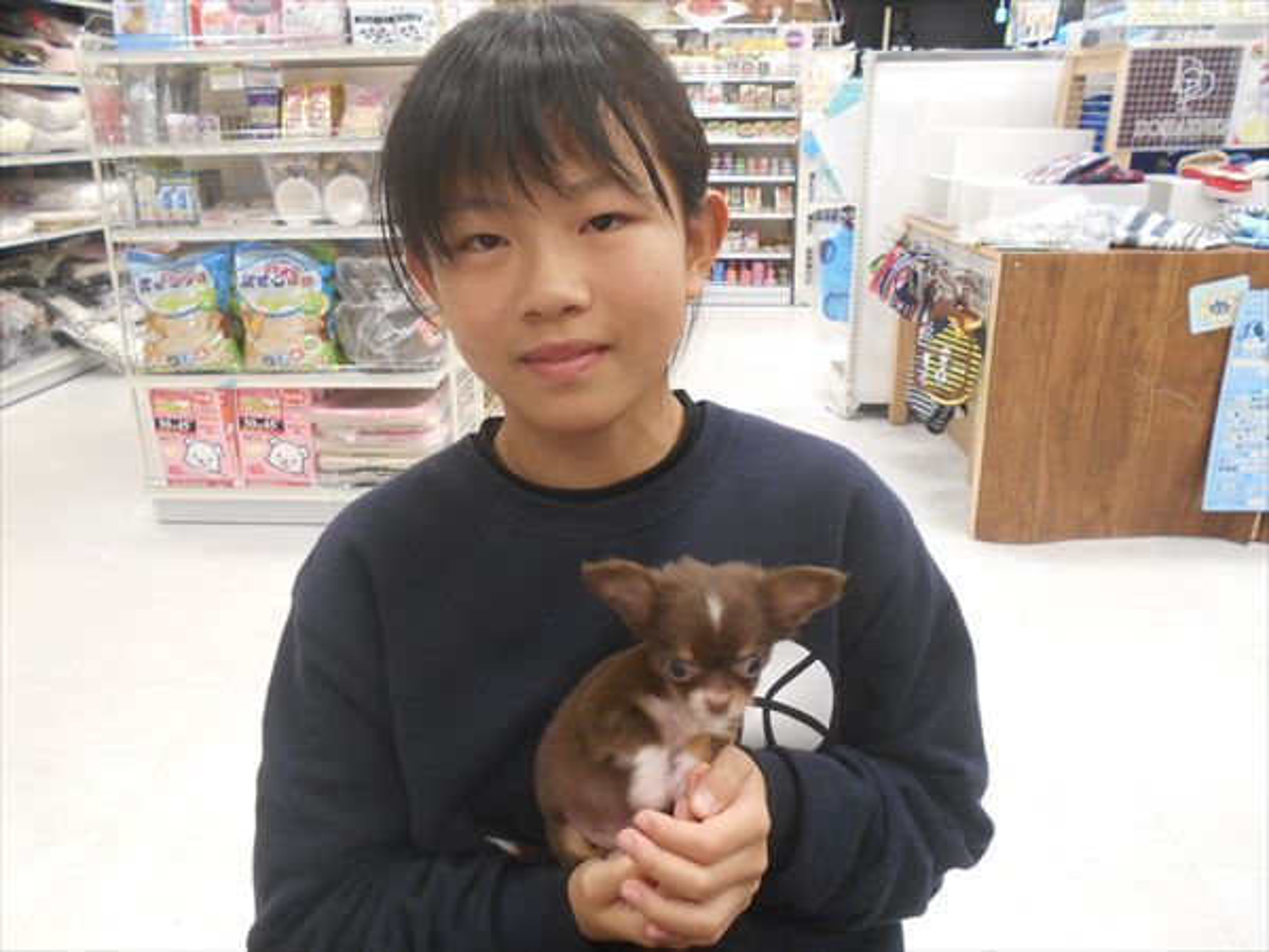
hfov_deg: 67.3
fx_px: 953
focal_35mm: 26
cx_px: 634
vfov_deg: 53.1
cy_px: 476
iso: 280
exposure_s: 1/30
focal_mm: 4.6
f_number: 3.2
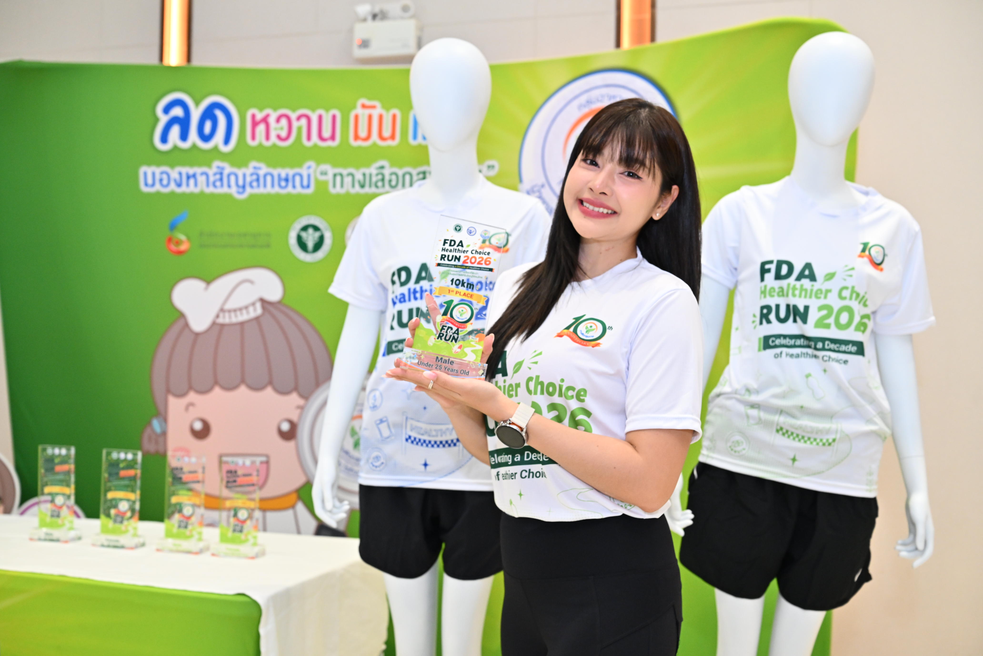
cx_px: 492
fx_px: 1065
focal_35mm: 39
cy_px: 328
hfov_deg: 49.6
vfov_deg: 34.2
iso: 1600
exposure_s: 1/125
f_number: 4.5
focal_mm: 39
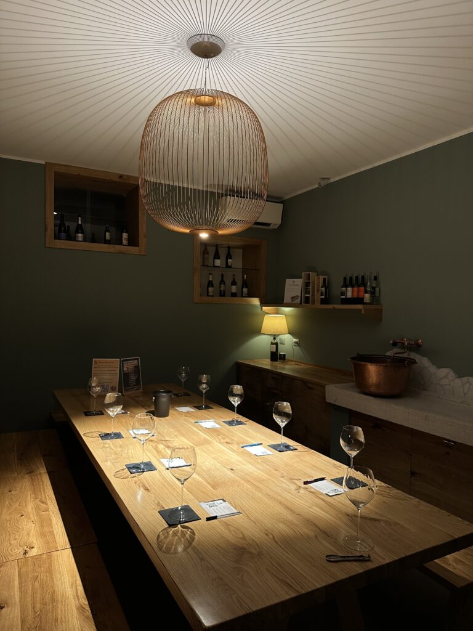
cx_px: 236
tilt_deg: -0.9
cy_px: 316
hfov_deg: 56.8
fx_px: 437
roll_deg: -1.9
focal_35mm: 24
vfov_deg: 71.6
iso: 200
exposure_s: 1/50
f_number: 1.78
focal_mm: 6.86
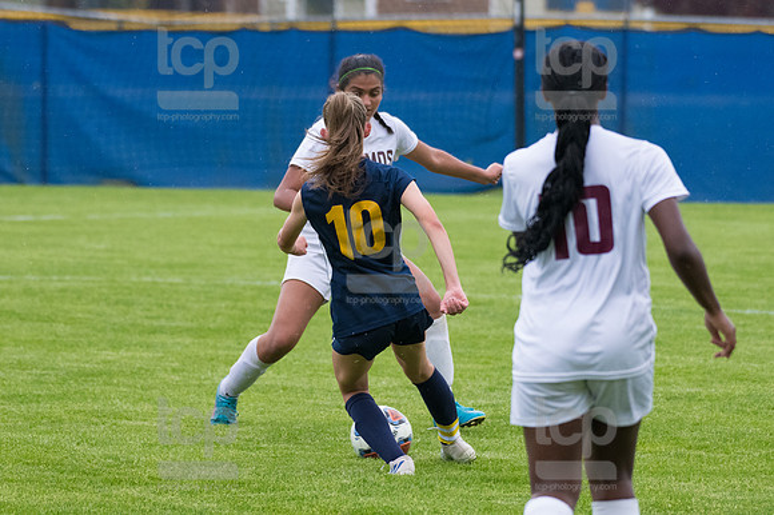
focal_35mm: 330
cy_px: 258
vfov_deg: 4.2
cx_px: 387
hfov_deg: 6.2
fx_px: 7091
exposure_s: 1/1600
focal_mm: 220
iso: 2500
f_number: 5.6
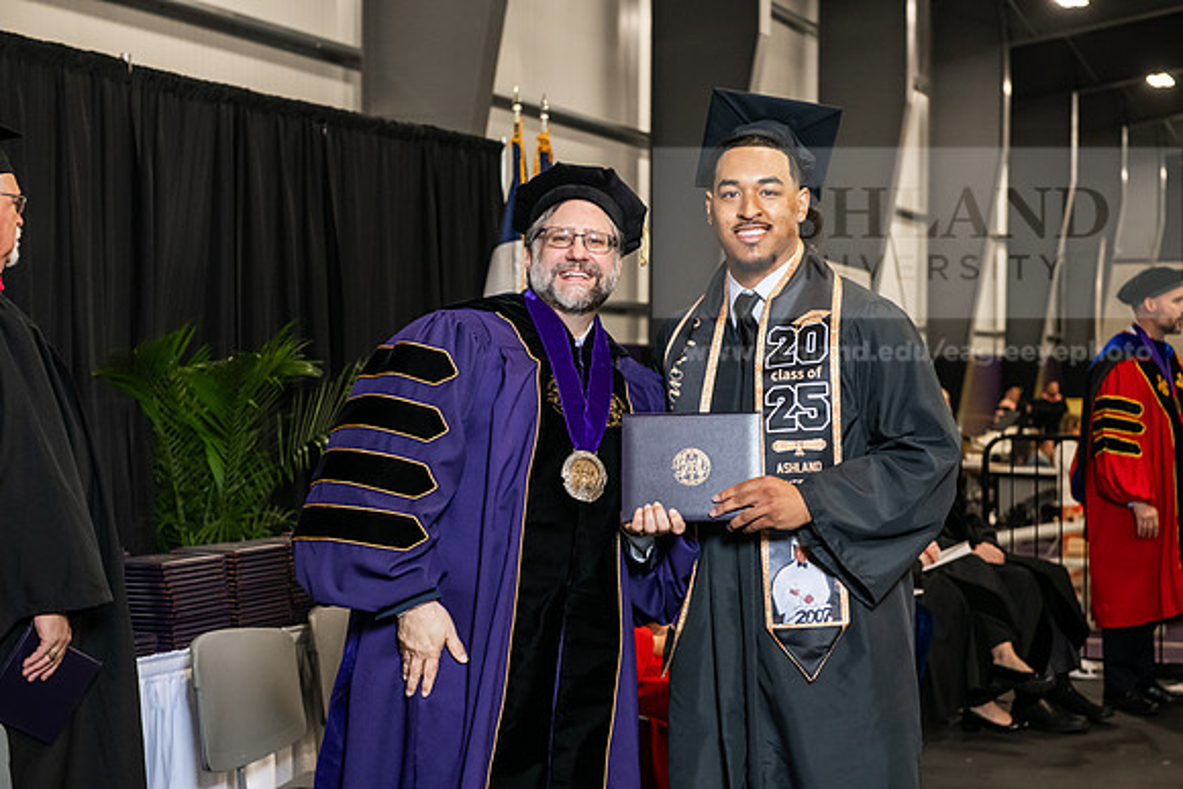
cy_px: 394
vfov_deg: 20.6
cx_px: 592
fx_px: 2169
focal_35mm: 66
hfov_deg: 30.5
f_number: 5
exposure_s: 1/200
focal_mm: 66
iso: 2500
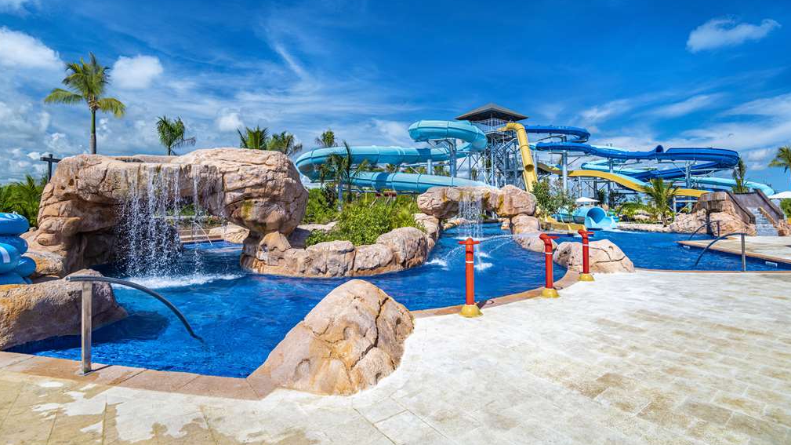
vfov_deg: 63.4
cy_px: 181
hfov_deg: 95.9
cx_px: 396
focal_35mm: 17
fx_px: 356
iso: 250
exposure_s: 1/640
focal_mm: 16
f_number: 8
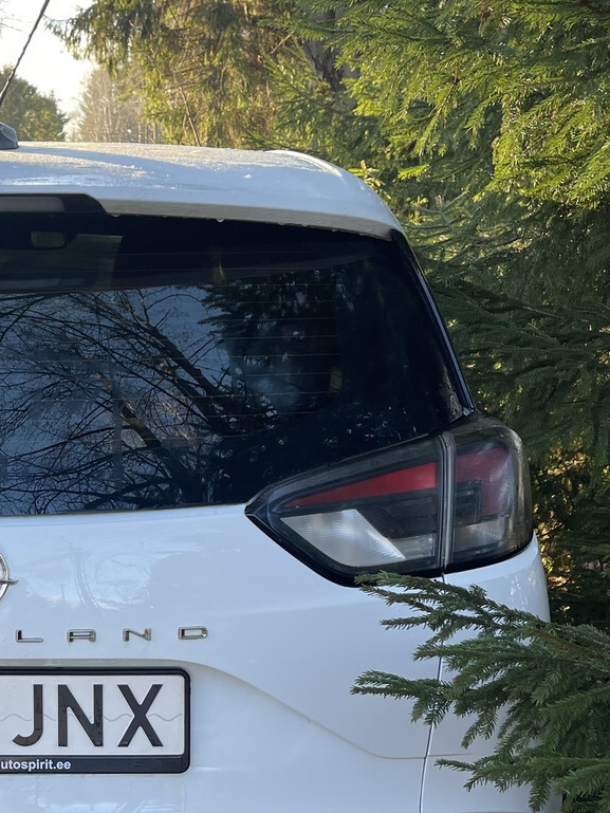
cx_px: 43
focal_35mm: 52
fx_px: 1221
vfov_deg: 36.5
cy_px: 537
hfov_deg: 26.9
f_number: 1.6
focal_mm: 5.1
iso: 32
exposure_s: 1/166
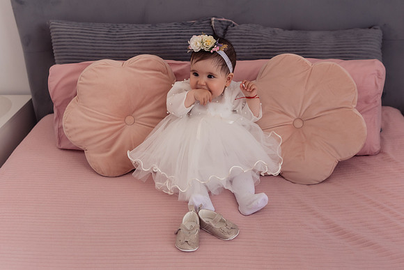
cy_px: 114
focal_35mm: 43
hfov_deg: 45.5
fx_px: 482
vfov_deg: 31.2
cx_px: 201
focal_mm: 36
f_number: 3.2
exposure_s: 1/250
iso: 800
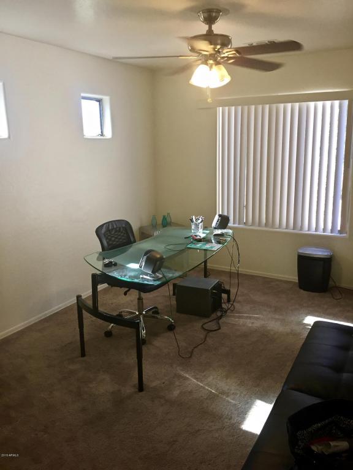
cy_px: 235
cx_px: 176
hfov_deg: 48.2
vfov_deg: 61.7
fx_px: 394
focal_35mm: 29
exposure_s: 1/30
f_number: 2.2
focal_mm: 4.15
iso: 50
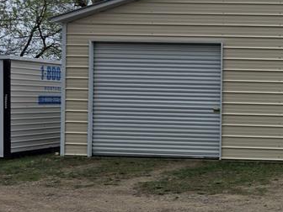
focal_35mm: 70
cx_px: 397
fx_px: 572
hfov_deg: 23.5
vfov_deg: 21.0
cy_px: 100
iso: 80
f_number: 1.7
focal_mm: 6.3
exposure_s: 1/5608
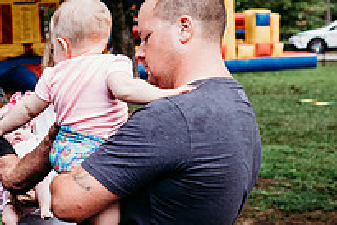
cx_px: -18
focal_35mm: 68
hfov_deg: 27.5
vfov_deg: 20.0
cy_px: 81
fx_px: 637
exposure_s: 1/250
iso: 160
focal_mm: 24
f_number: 2.5
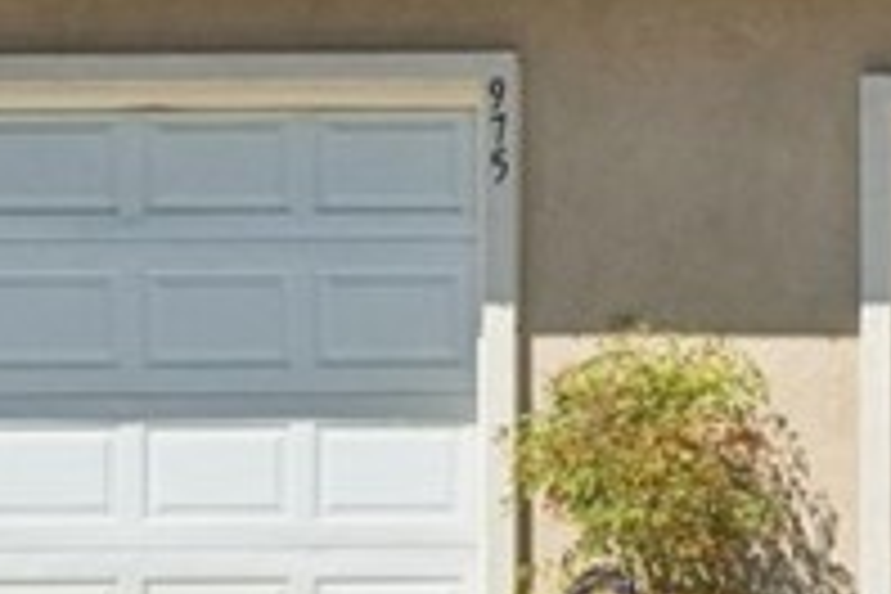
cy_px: 74
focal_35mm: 124
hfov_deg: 14.3
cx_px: 1683
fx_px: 3069
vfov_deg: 11.0
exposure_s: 1/3200
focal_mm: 24
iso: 800
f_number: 8
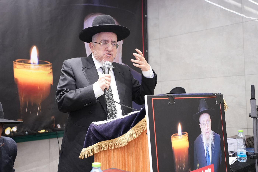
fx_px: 301
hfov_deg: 46.4
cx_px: 129
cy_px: 86
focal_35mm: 42
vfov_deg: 31.9
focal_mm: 42
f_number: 4
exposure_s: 1/200
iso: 3200
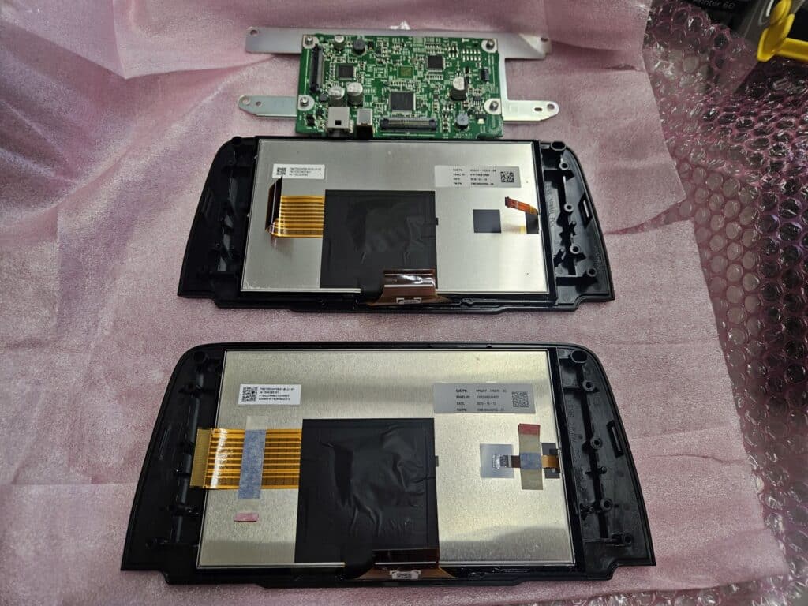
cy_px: 303
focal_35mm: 23
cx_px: 404
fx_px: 537
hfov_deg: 73.9
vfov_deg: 58.9
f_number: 1.8
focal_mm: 5.4
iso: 80
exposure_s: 1/120
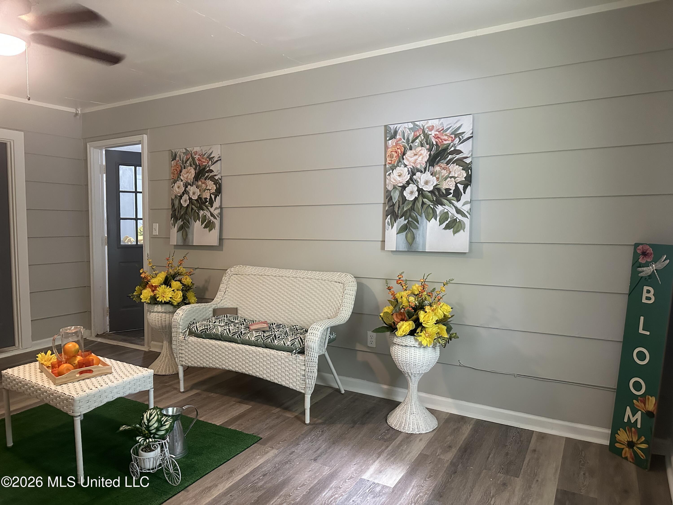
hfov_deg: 71.6
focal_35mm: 24
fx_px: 467
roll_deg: -0.1
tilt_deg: -2.3
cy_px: 252
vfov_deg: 56.8
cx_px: 336
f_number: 1.78
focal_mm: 6.86
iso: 800
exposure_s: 1/60
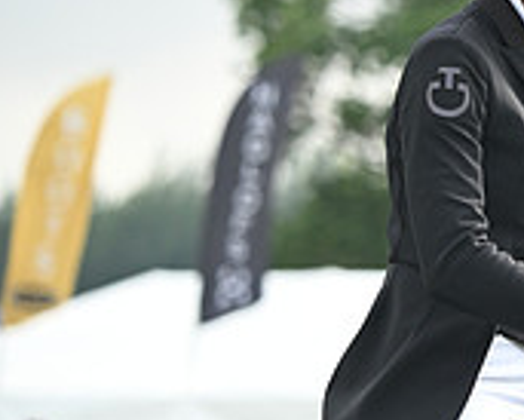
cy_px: 170
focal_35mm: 588
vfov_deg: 2.6
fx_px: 9124
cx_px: 858
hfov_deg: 3.3
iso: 900
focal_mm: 185
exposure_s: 1/1250
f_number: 5
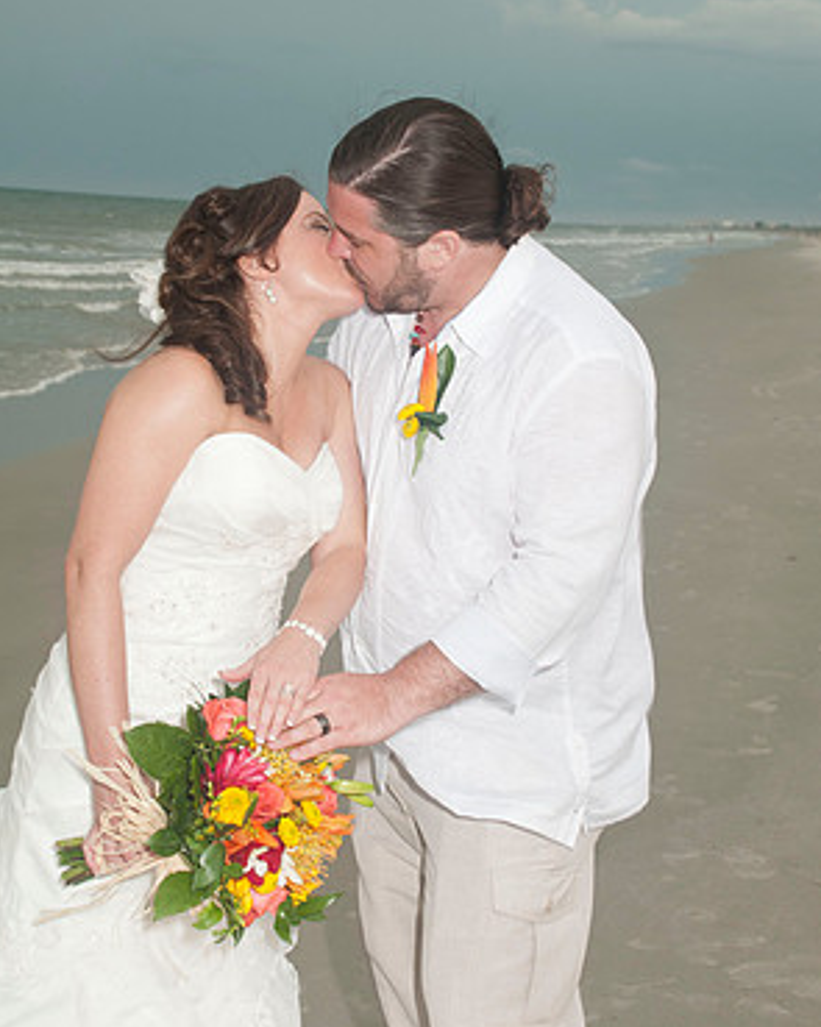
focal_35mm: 60
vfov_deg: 31.4
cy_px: 462
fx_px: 1823
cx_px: 410
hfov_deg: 25.4
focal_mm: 35
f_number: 5.6
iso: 400
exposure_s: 1/80
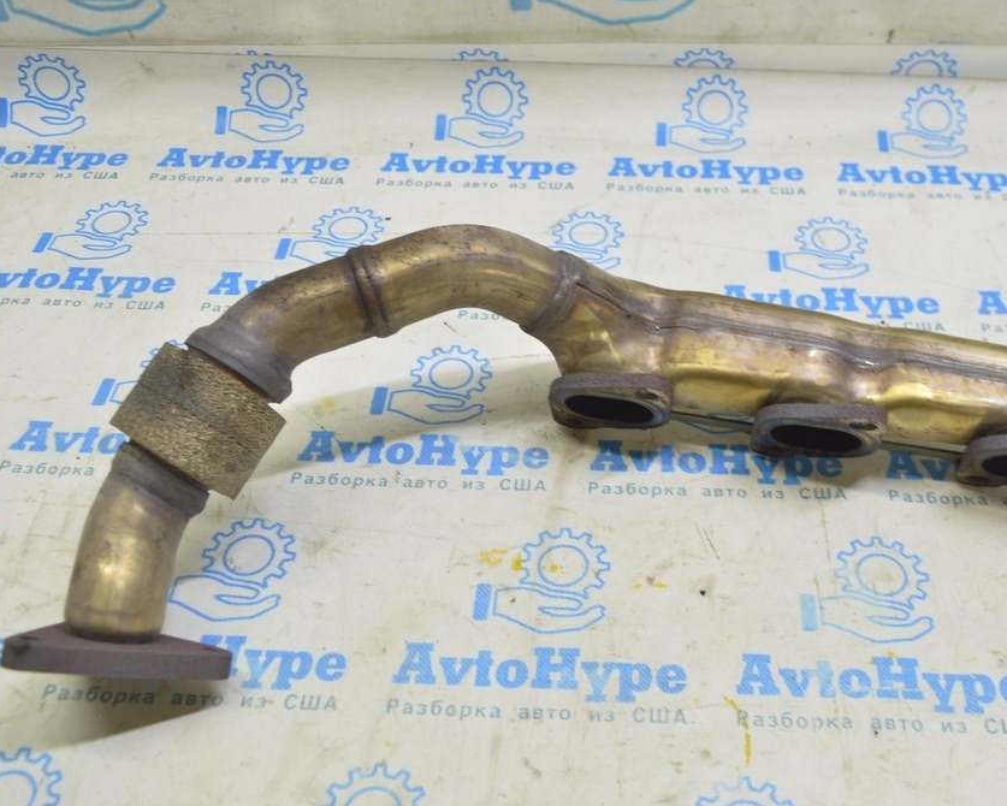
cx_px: 585
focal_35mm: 40
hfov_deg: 46.1
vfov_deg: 37.7
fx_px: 1180
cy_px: 399
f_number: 5.6
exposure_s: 1/20
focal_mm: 23
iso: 400
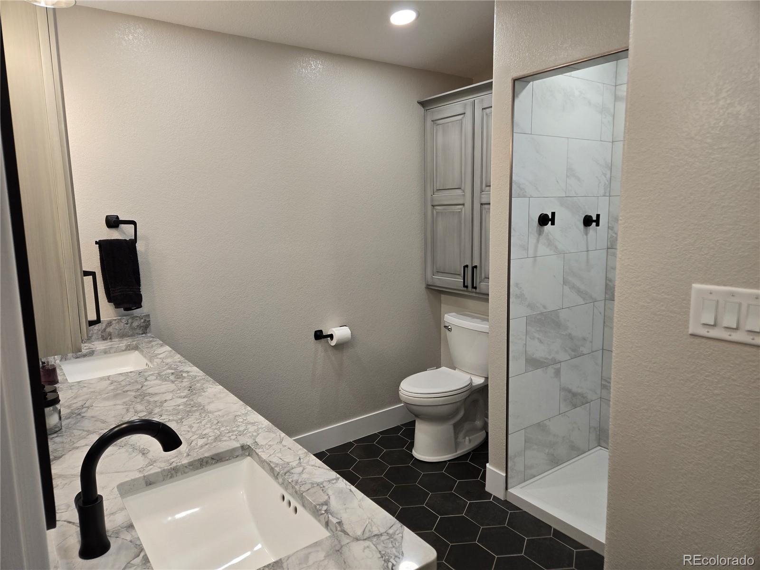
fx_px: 505
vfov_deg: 58.9
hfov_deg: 73.9
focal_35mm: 23
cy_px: 285
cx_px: 380
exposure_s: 1/120
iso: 80
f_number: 1.8
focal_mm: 5.4
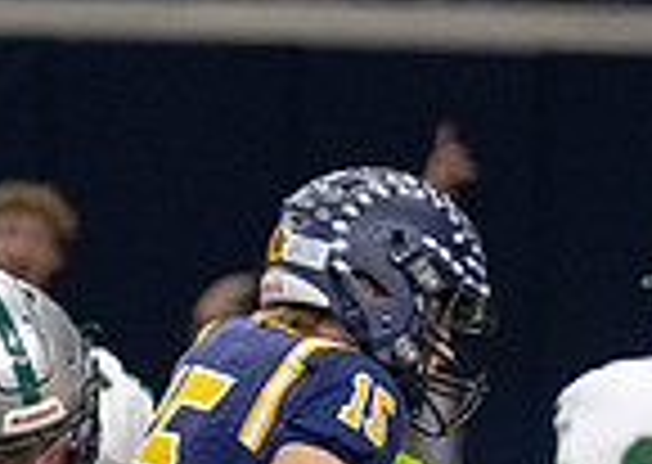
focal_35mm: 1440
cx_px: 277
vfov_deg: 1.0
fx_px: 26615
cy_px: 586
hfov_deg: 1.4
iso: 2000
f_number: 2.8
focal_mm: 200
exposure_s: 1/1000
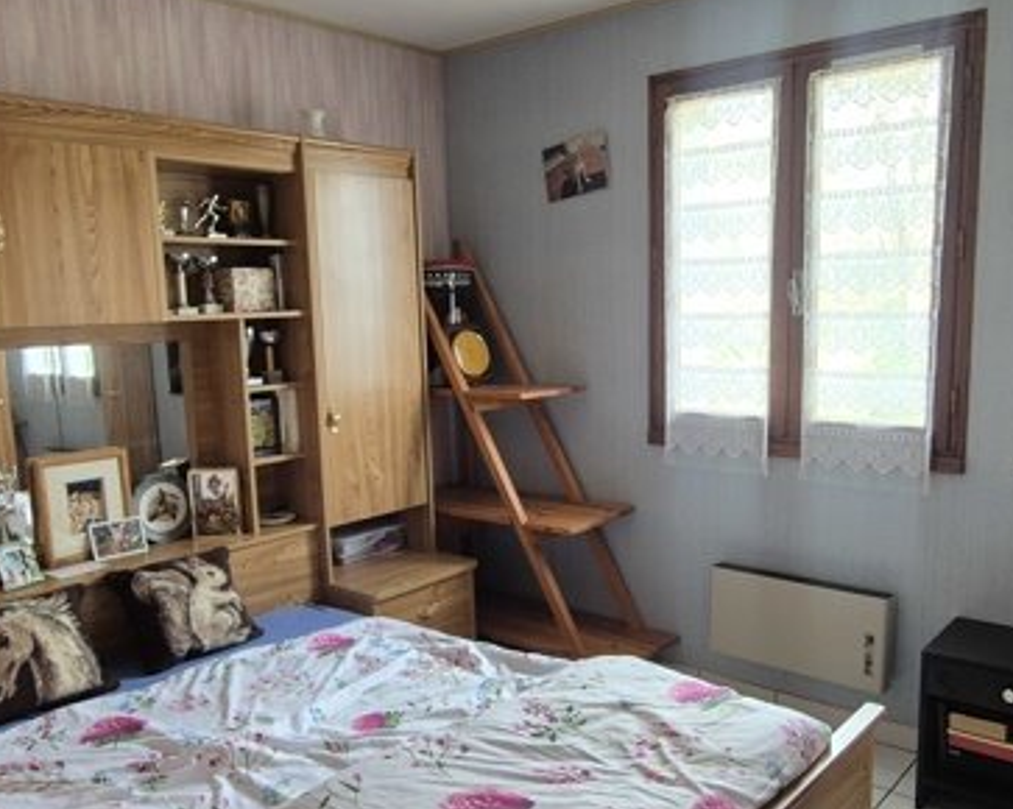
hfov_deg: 62.2
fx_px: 839
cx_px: 541
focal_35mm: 28
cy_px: 446
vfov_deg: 51.4
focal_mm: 2.2
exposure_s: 1/50
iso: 250
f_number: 2.2
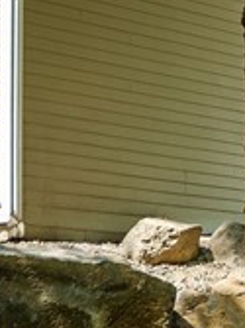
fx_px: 2069
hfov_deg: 6.6
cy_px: 57
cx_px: 410
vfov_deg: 9.0
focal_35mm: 219
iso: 100
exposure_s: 1/200
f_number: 6.3
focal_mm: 35
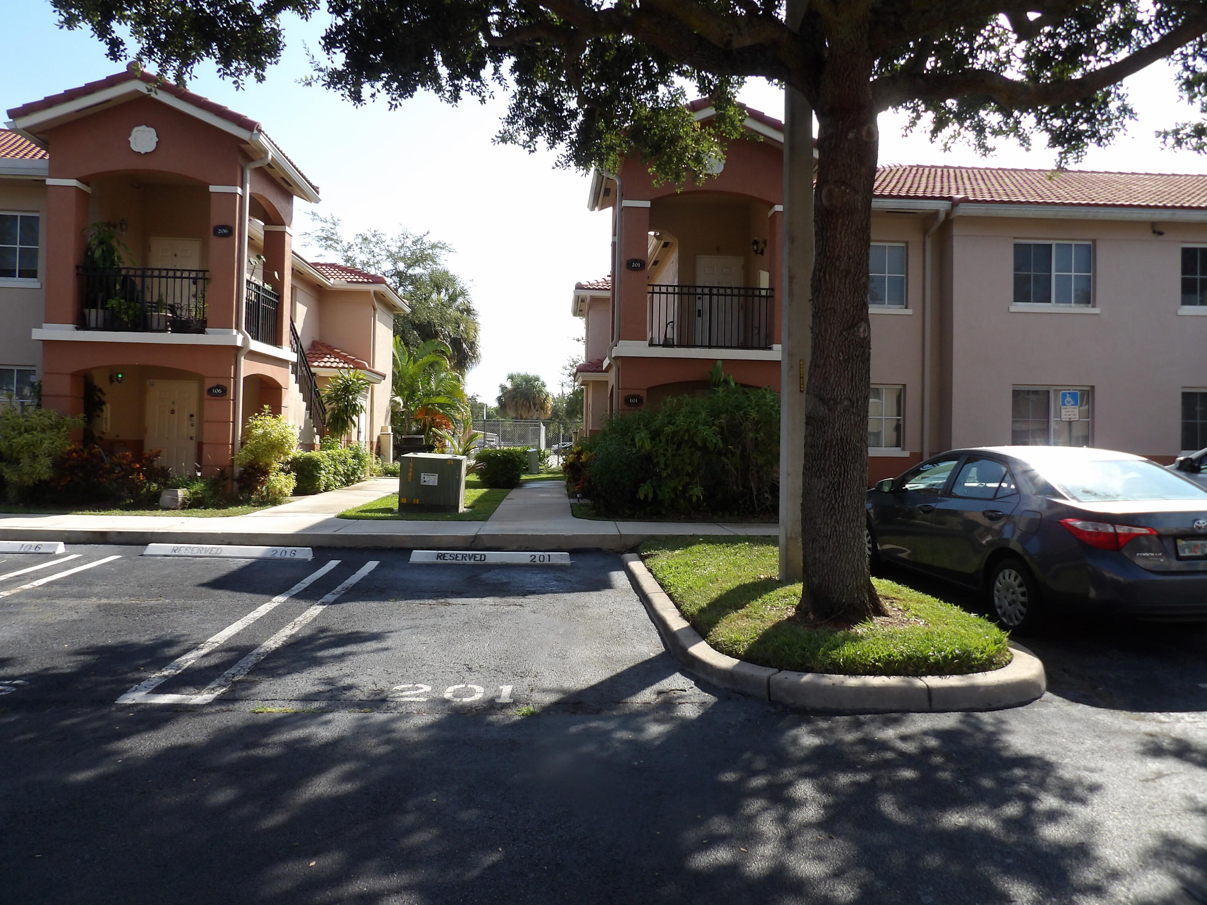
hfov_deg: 71.6
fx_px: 837
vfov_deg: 56.8
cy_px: 452
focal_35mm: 24
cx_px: 604
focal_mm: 4.3
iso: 100
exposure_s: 1/714
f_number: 3.2
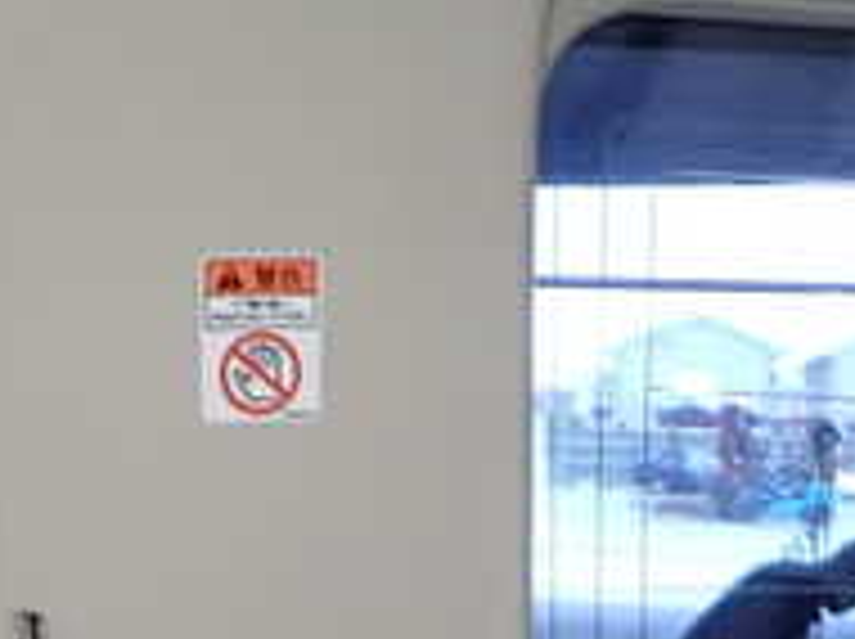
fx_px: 1949
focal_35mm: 79
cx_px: 284
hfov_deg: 24.6
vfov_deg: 17.8
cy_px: 756
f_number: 2
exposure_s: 1/30
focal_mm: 4.5
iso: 500
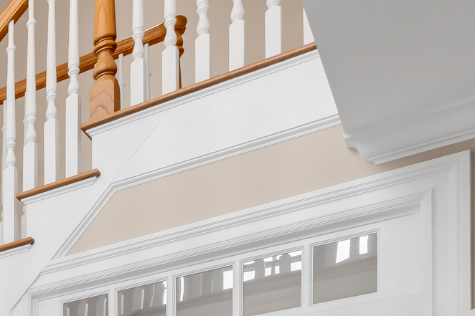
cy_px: 598
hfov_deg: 21.6
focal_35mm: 65
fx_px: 857
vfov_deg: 16.7
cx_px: -356
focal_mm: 14
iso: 250
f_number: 8
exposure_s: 1/250
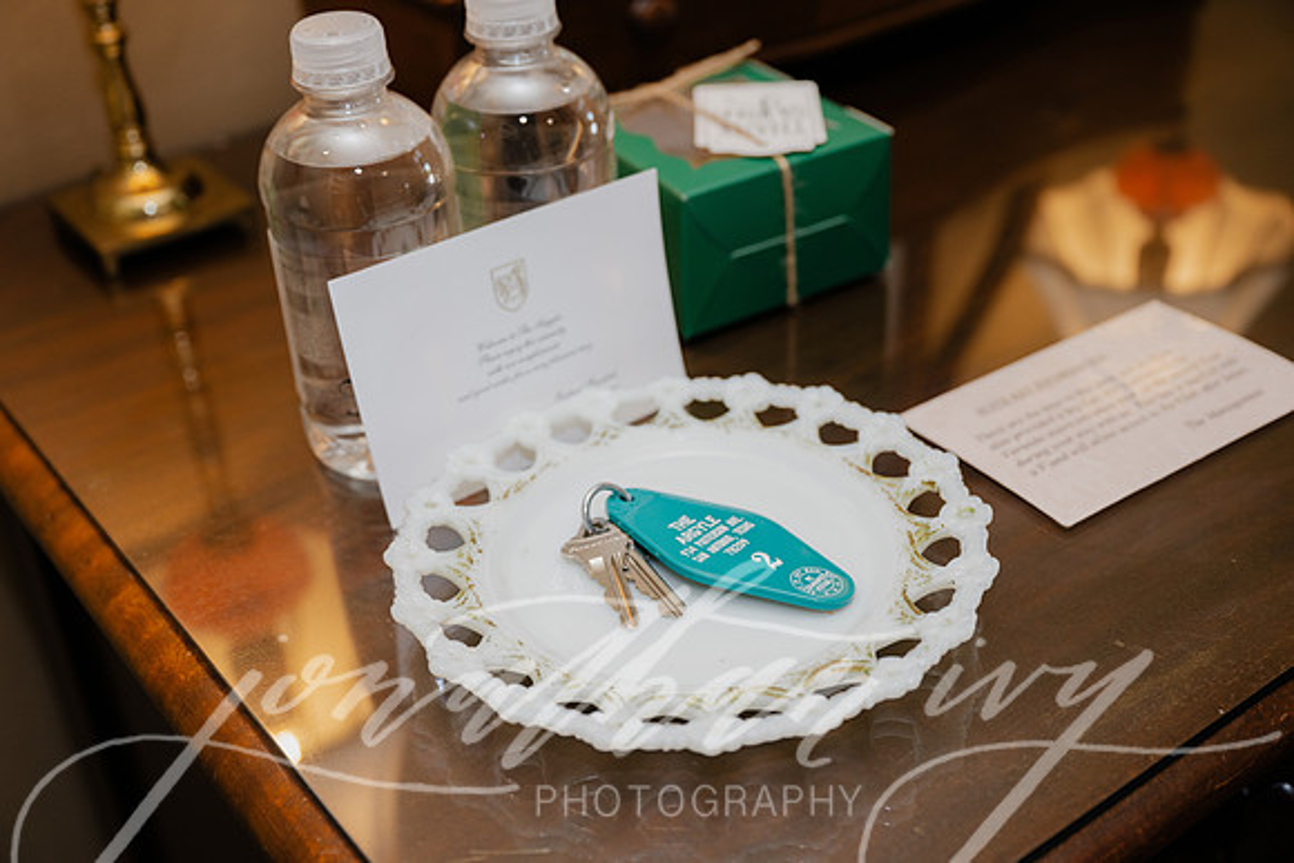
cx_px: 647
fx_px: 1582
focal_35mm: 44
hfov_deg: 44.5
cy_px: 432
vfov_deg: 30.5
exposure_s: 1/200
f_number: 4
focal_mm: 44
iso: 500
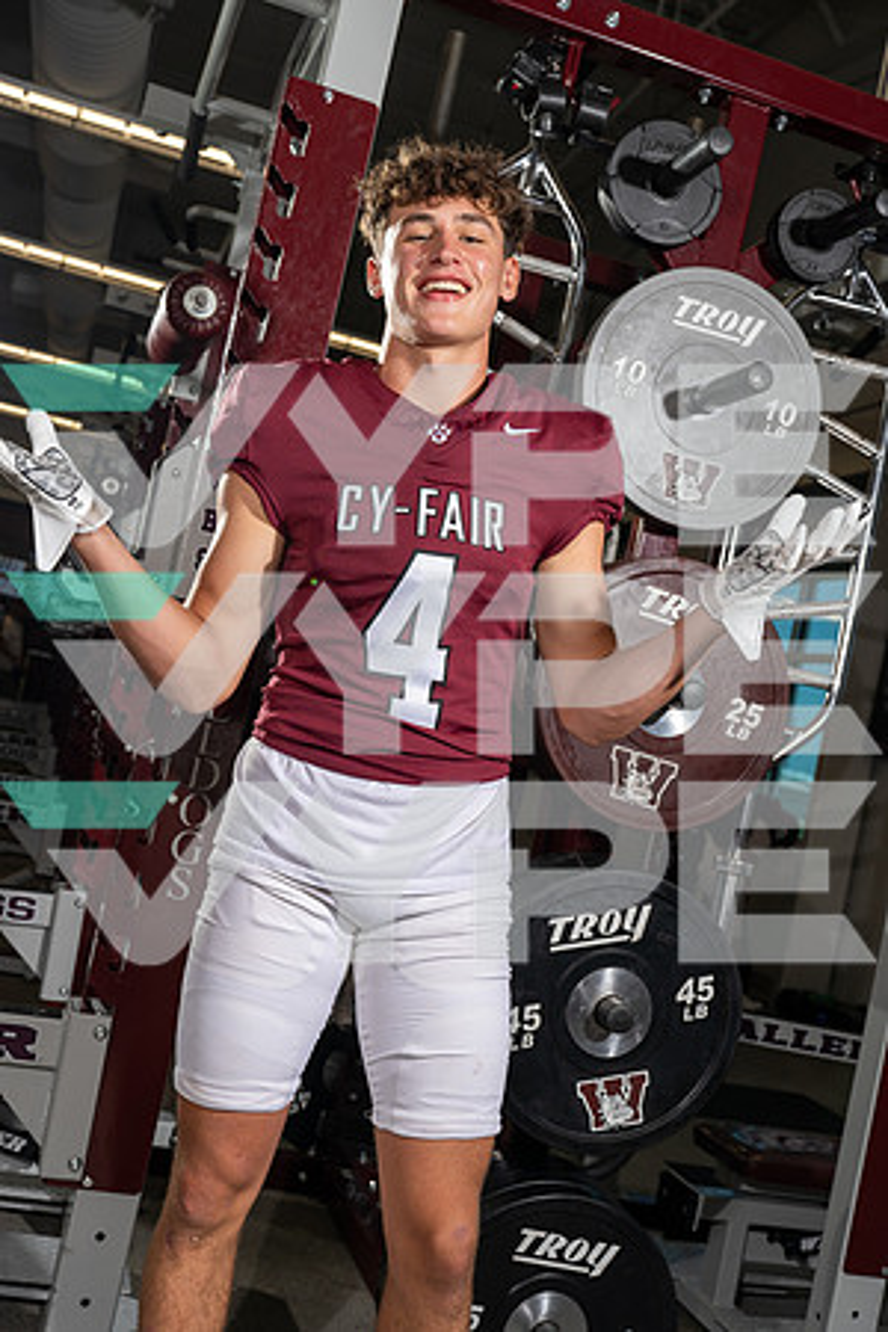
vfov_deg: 50.7
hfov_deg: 35.1
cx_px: 444
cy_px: 666
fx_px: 1406
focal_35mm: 38
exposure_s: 1/250
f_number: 5.6
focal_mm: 38
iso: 200
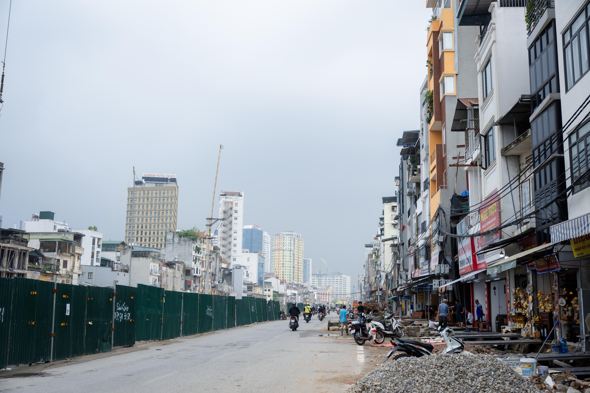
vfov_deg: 35.9
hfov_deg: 51.9
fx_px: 606
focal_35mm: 37
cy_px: 196
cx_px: 295
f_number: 3.2
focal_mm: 37
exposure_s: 1/1000
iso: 100
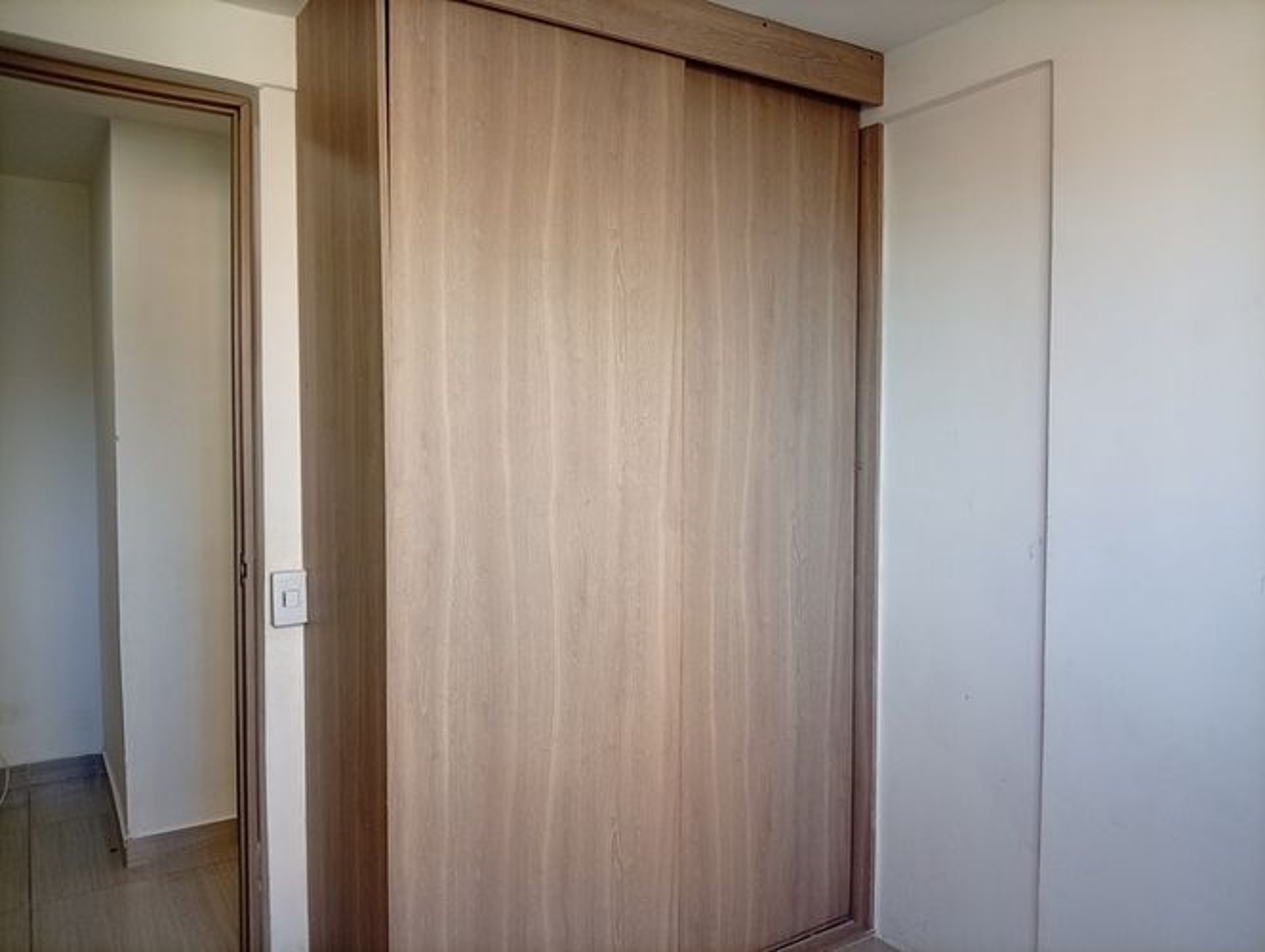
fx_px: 952
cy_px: 476
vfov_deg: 53.2
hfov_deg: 67.2
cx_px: 632
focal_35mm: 26
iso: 109
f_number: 1.8
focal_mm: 4.15
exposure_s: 1/60
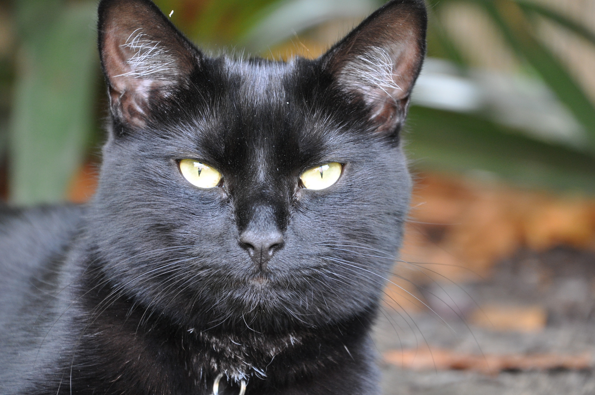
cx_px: 298
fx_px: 2600
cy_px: 198
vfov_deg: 8.7
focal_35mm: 158
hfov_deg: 13.1
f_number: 5.6
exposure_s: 1/50
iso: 800
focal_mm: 105
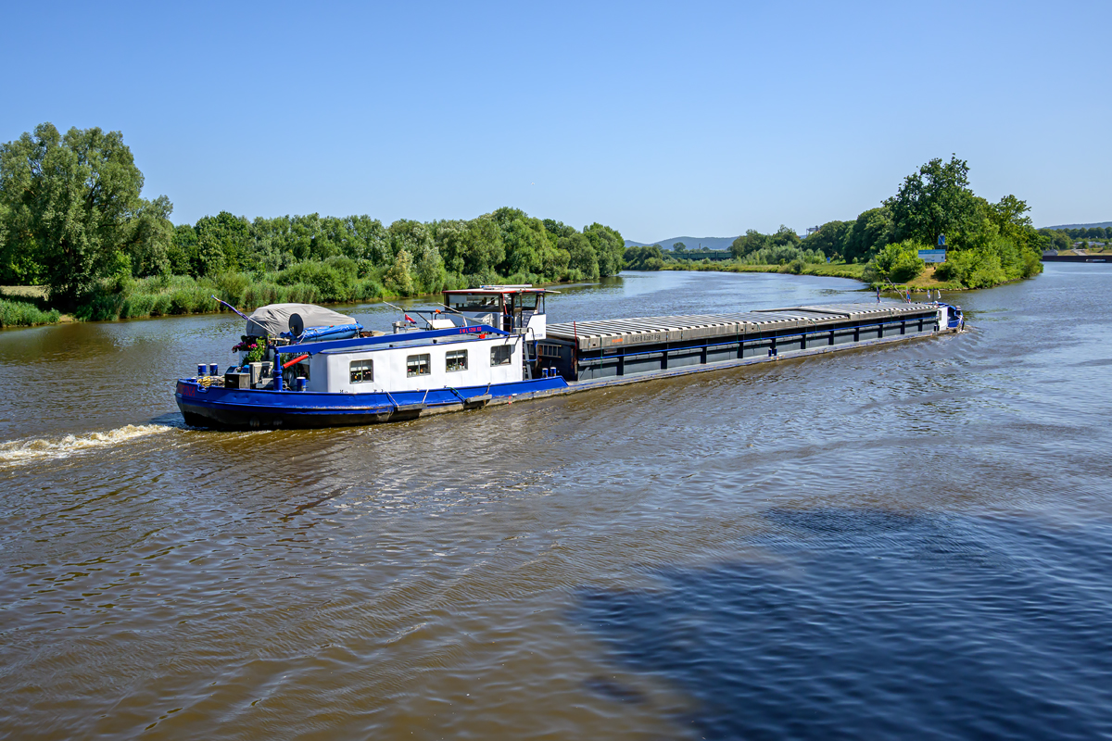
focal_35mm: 30
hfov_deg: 61.9
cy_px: 370
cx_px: 556
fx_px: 927
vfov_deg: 43.6
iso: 200
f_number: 8
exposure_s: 1/750
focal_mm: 20
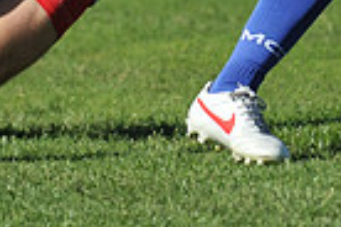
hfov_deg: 1.6
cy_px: -246
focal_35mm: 1259
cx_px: 371
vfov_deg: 1.1
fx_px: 11925
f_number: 3.5
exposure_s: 1/2500
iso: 200
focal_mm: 200
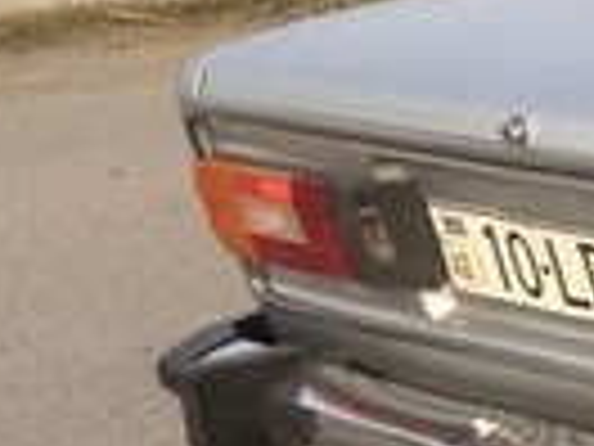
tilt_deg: -17.1
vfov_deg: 10.2
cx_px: 1413
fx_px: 2488
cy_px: 417
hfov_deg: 11.4
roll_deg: -0.1
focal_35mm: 145
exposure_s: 1/651
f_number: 2.2
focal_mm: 4.15
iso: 32
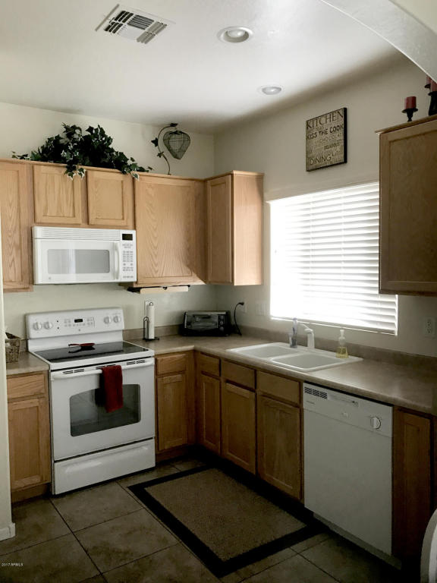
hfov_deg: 49.7
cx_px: 218
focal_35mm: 28
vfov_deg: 63.4
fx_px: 471
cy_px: 292
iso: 25
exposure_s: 1/30
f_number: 1.8
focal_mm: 3.99
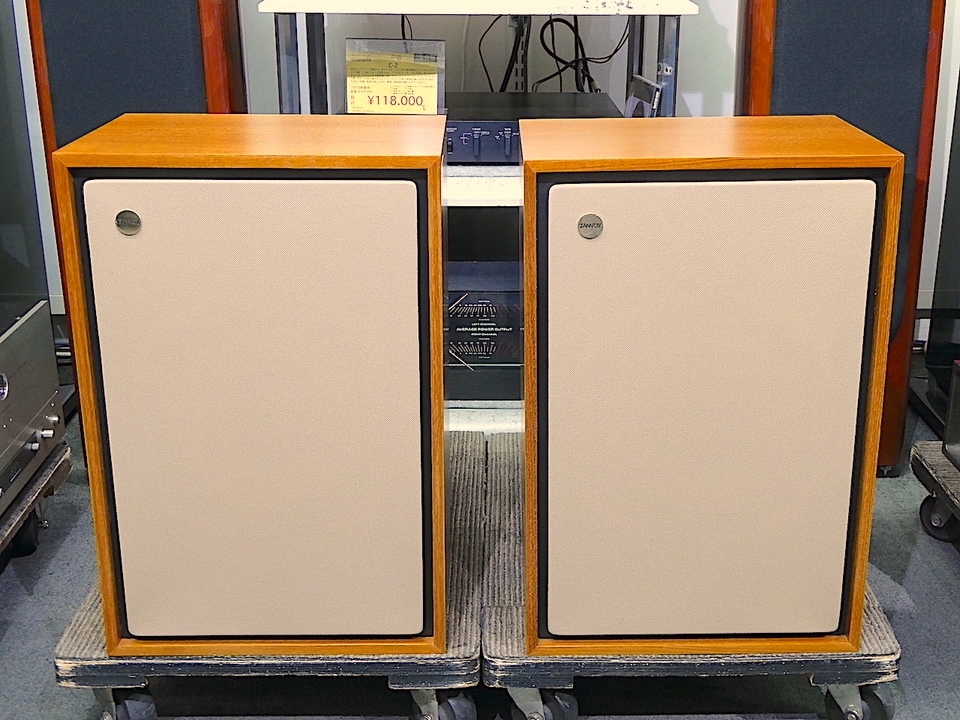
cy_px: 360
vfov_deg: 32.9
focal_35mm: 44
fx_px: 1220
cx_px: 480
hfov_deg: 42.9
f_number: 3.9
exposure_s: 1/5
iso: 200
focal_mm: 7.8
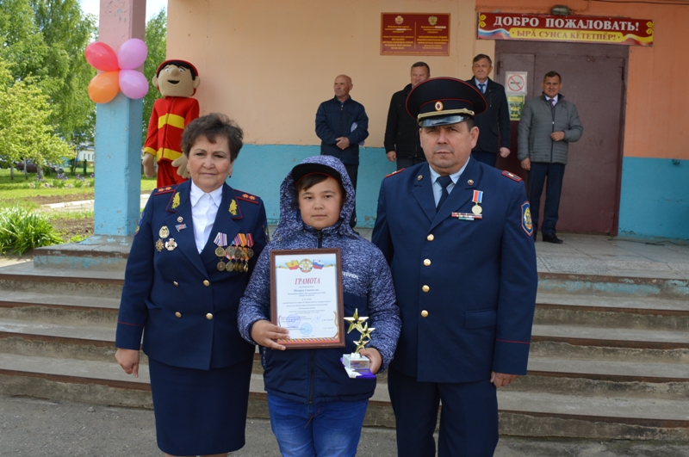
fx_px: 516
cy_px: 228
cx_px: 344
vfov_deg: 47.8
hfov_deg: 67.5
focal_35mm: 27
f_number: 5.6
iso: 100
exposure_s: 1/125
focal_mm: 18
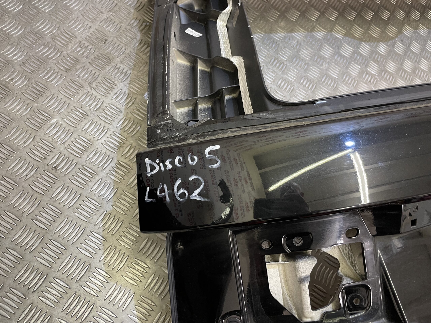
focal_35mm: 26
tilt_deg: -64.2
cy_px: 162
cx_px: 216
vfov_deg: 53.1
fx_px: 324
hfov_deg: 67.3
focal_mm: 4.2
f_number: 1.6
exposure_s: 1/50
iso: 125
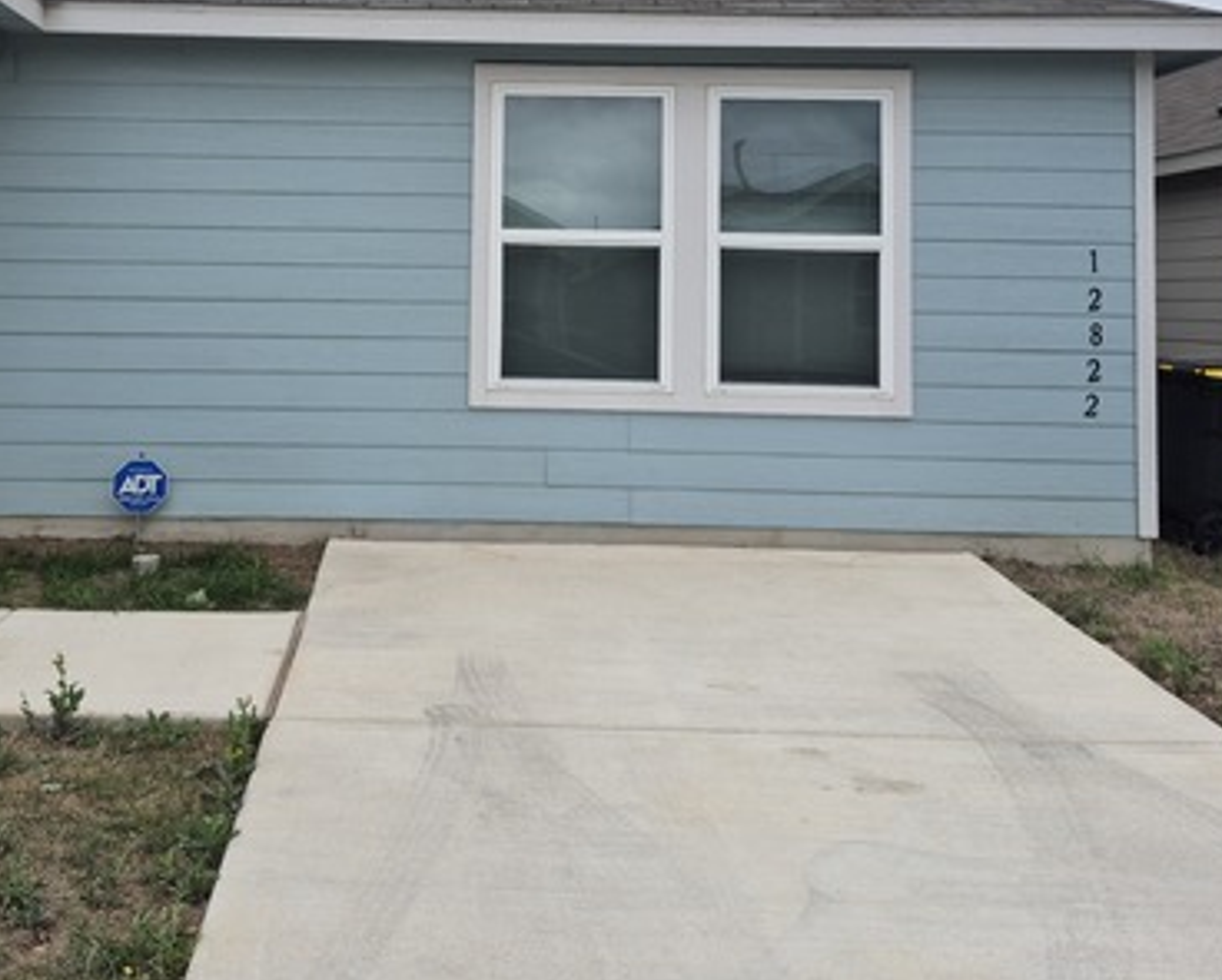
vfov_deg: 37.1
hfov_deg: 46.1
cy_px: 216
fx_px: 1412
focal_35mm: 39
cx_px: 415
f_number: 1.8
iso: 25
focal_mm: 5.4
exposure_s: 1/640
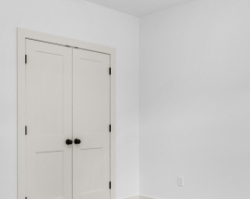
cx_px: 105
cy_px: 121
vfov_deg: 35.5
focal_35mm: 42
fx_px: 311
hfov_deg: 43.7
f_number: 11
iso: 400
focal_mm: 16
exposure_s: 1/3
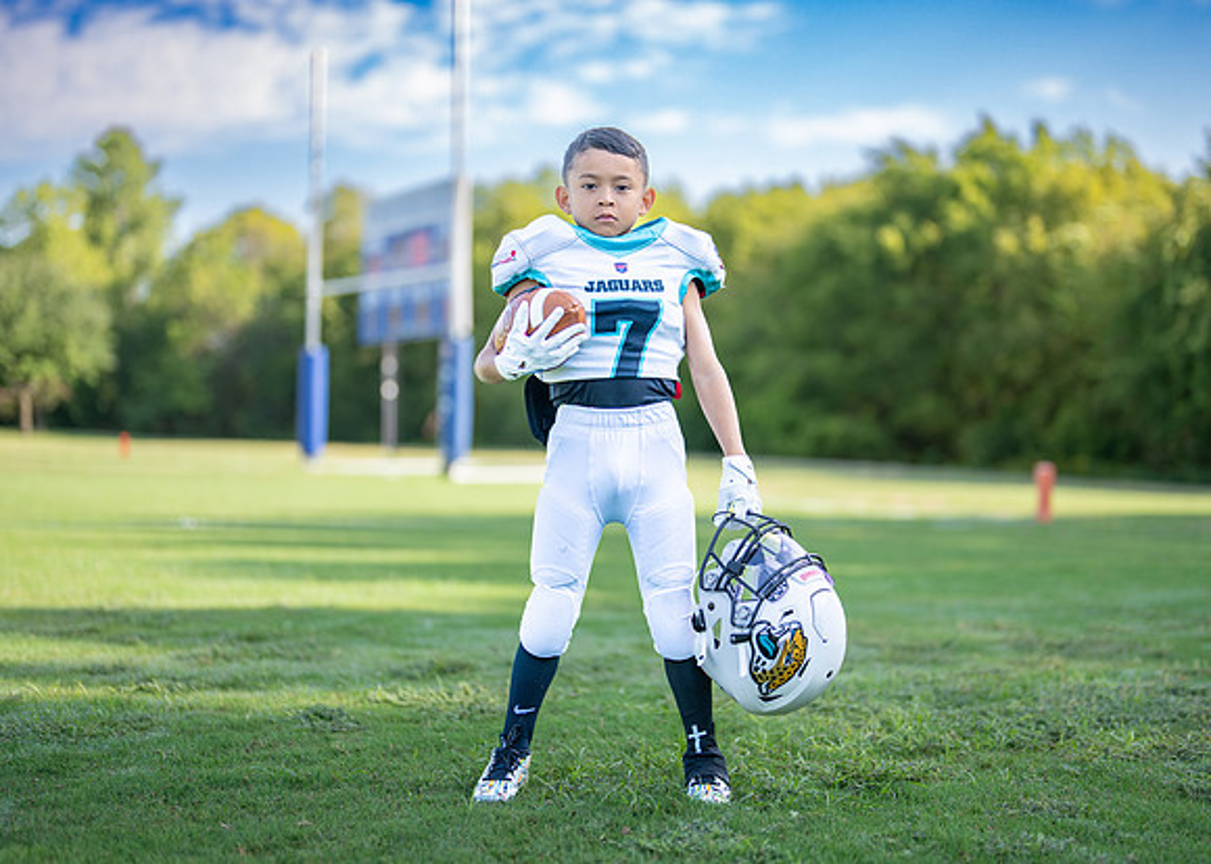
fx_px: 2004
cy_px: 399
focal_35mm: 58
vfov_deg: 24.3
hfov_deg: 33.6
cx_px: 639
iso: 100
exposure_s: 1/2000
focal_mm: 50
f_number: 1.2
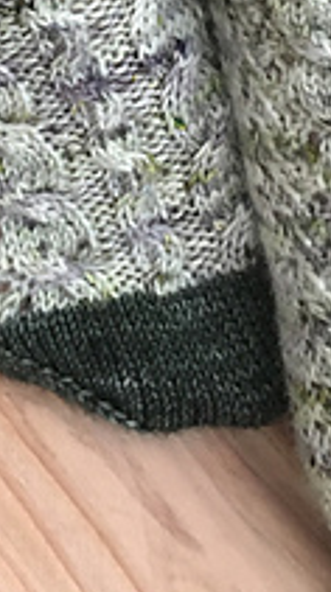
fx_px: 1505
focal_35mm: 96
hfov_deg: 12.5
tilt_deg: -79.4
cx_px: 42
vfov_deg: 20.5
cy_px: -152
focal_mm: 4.15
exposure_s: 1/17
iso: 200
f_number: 2.2
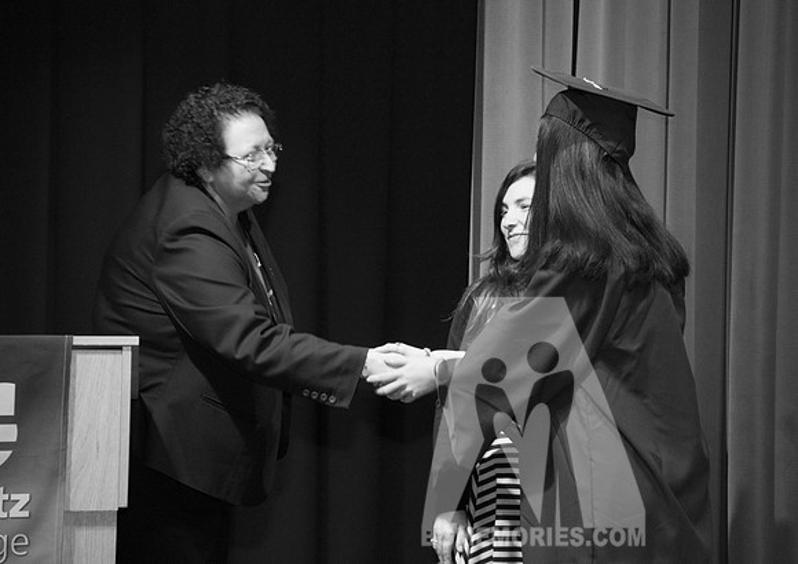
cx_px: 482
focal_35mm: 208
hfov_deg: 9.7
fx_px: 4693
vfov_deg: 6.9
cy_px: 269
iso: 2000
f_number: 5.6
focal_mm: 170
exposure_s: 1/80
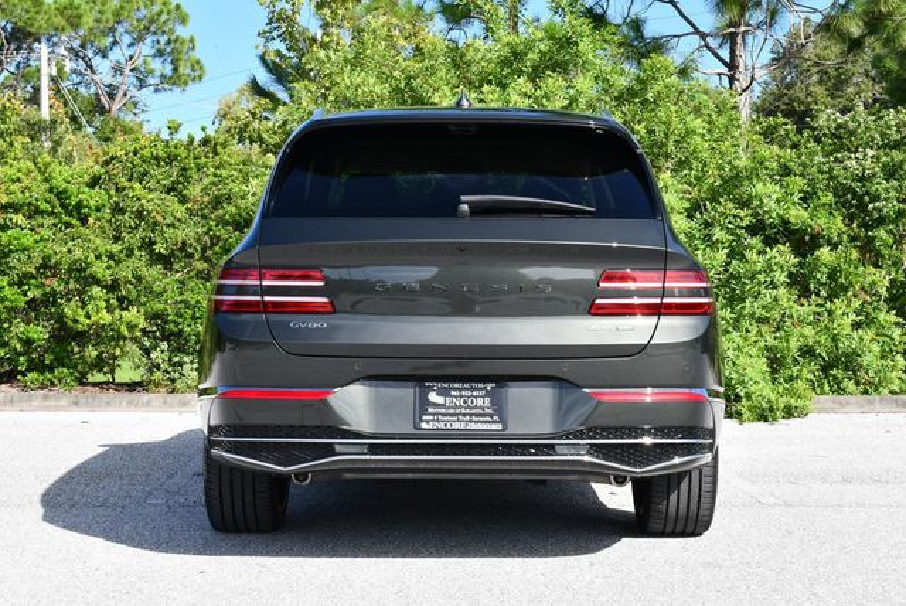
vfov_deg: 20.1
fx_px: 1713
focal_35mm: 68
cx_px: 453
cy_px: 303
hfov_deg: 29.6
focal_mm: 34
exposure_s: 1/250
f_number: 8
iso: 200
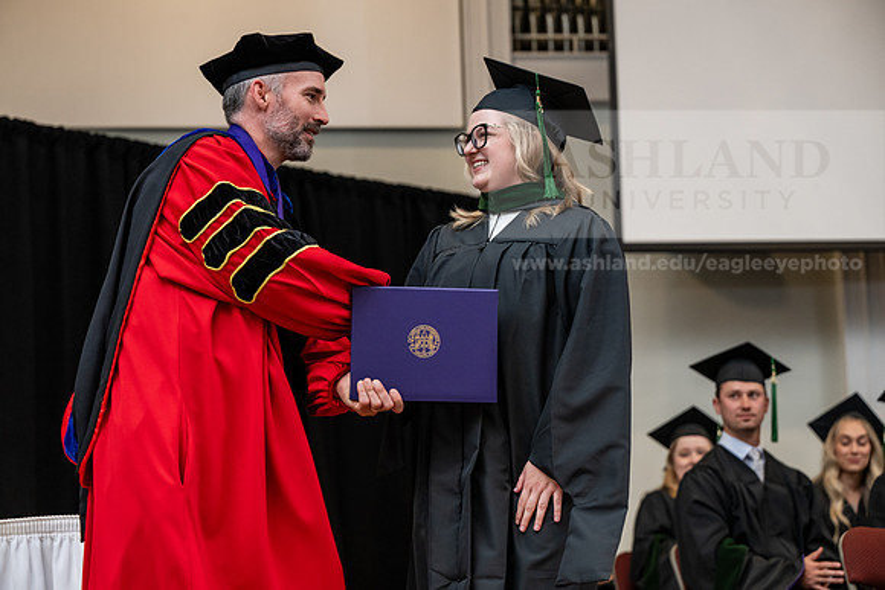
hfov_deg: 24.8
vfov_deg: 16.7
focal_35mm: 82
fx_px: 2016
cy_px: 295
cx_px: 442
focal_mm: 82
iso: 1600
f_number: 3.5
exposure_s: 1/200
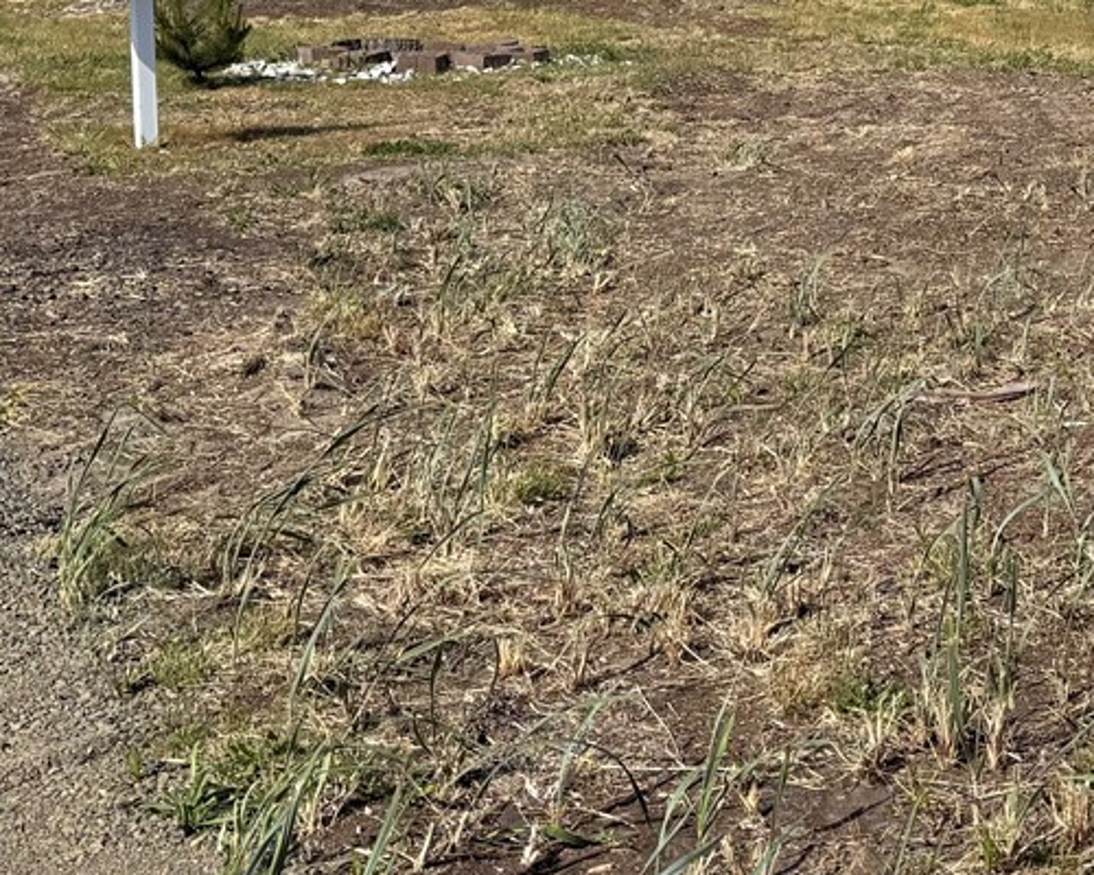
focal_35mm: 75
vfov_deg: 20.0
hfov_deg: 24.5
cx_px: 1033
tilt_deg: -4.4
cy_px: 81
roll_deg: -2.1
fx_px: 2428
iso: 80
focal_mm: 6.76
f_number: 1.78
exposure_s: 1/5319
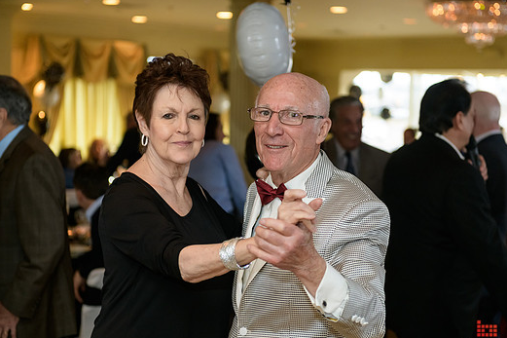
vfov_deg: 17.5
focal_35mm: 78
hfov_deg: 26.0
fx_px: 1098
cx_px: 264
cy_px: 183
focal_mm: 70
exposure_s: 1/125
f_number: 2.8
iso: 1600
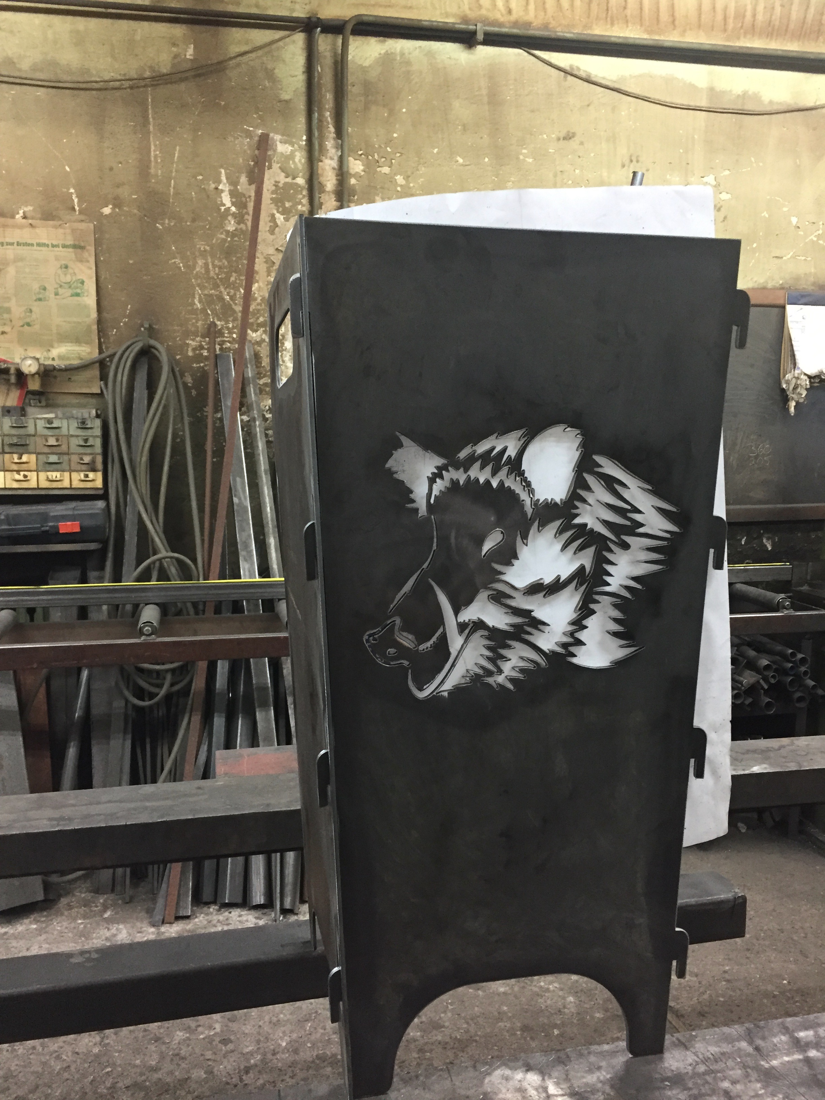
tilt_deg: -6.3
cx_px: 412
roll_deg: -0.3
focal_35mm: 29
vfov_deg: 61.7
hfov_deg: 48.2
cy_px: 550
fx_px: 922
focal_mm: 4.15
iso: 200
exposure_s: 1/33
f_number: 2.2
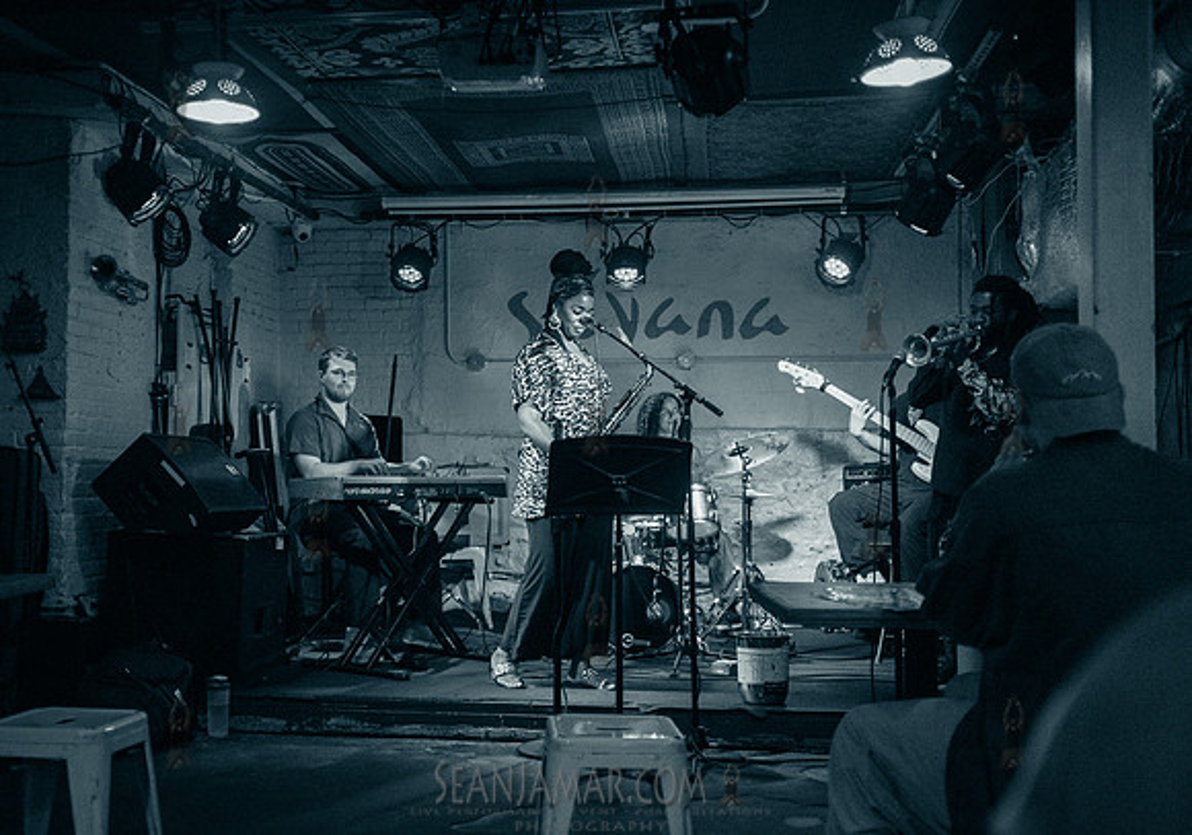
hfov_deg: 46.8
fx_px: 1372
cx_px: 522
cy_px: 436
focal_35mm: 41
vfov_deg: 33.8
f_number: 2.2
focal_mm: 35
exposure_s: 1/320
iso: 8000
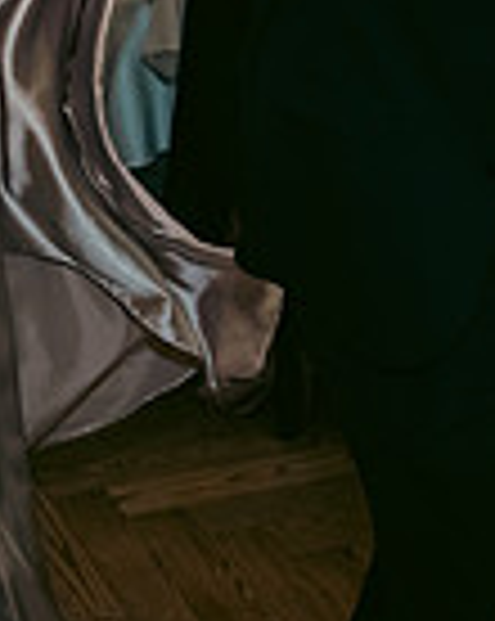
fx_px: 1744
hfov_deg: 15.6
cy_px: -74
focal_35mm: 95
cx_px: -81
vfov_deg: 19.3
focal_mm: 24
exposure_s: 1/160
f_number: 3.5
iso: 800
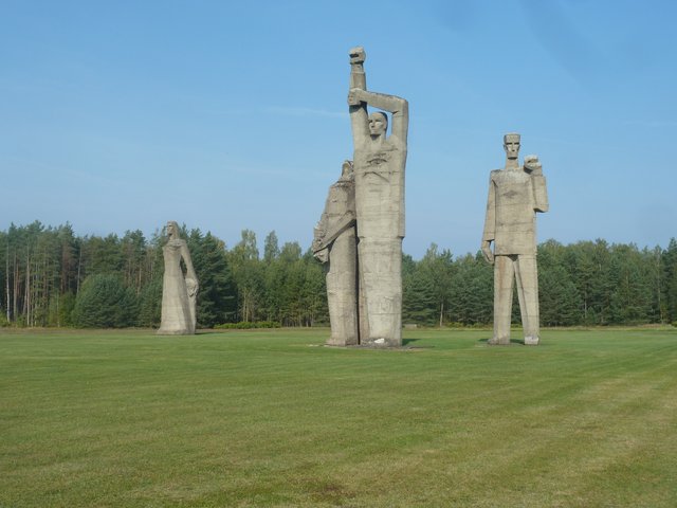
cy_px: 254
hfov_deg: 42.9
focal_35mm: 44
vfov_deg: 32.9
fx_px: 861
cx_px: 338
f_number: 5
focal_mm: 7.3
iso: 80
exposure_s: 1/400
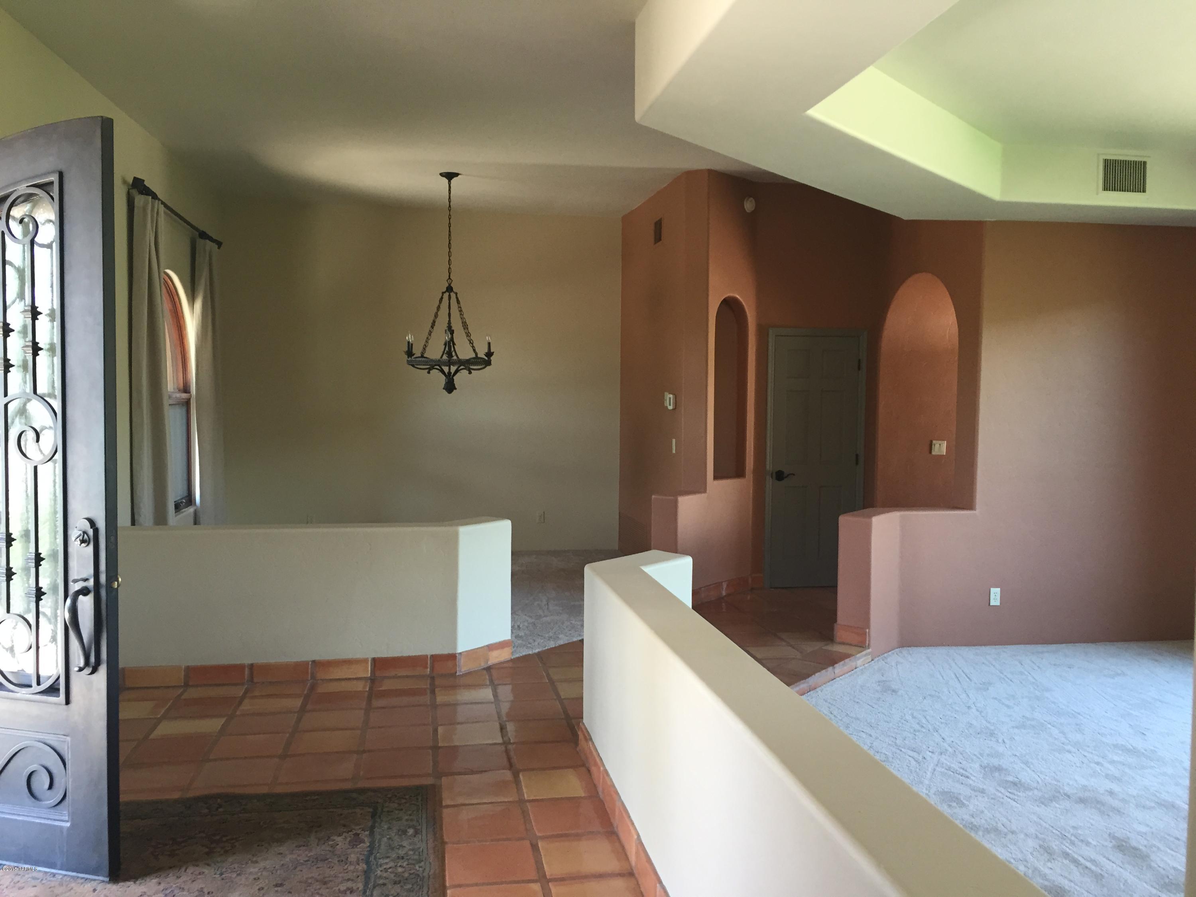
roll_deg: -1.4
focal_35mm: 29
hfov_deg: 61.7
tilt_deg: -4.8
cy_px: 448
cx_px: 598
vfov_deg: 48.2
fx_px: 1002
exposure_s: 1/30
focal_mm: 4.15
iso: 50
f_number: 2.2
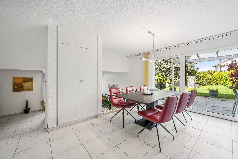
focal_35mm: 14
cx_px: 119
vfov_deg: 81.2
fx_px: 93
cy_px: 80
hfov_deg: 104.3
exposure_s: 1/6
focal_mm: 14
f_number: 9
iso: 200
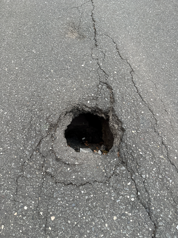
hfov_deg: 53.1
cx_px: 89
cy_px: 119
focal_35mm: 26
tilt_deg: -52.5
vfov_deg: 67.3
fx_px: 178
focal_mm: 5.96
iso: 250
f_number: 1.6
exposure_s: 1/60
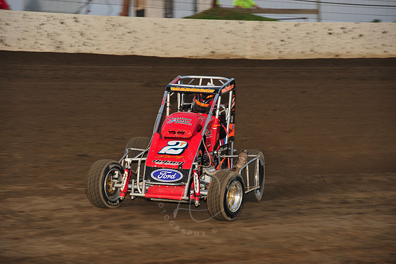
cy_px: 132
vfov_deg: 8.1
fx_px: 1869
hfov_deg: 12.1
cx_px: 198
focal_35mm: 170
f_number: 7.1
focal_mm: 170
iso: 800
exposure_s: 1/320
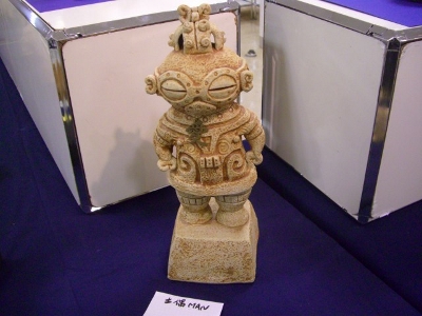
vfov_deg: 37.7
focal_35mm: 38
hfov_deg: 49.0
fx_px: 463
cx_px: 211
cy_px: 158
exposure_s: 1/125
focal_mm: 7.9
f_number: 2.8
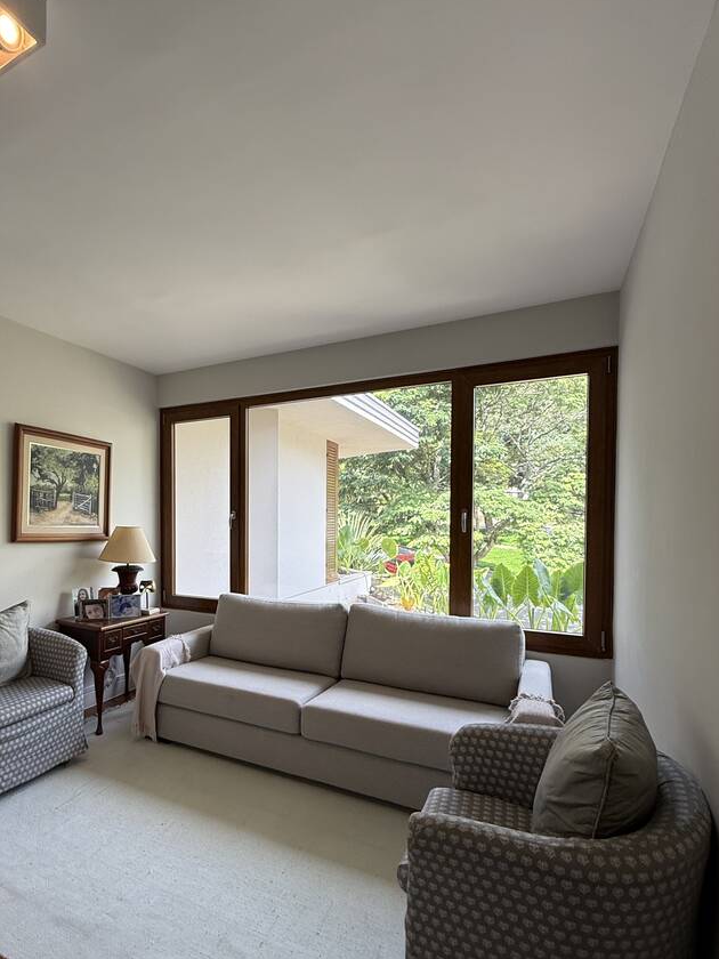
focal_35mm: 18
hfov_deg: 70.2
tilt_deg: -0.9
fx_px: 498
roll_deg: -1.3
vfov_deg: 87.4
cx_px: 260
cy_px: 535
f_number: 2.2
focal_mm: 2.22
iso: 50
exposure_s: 1/164
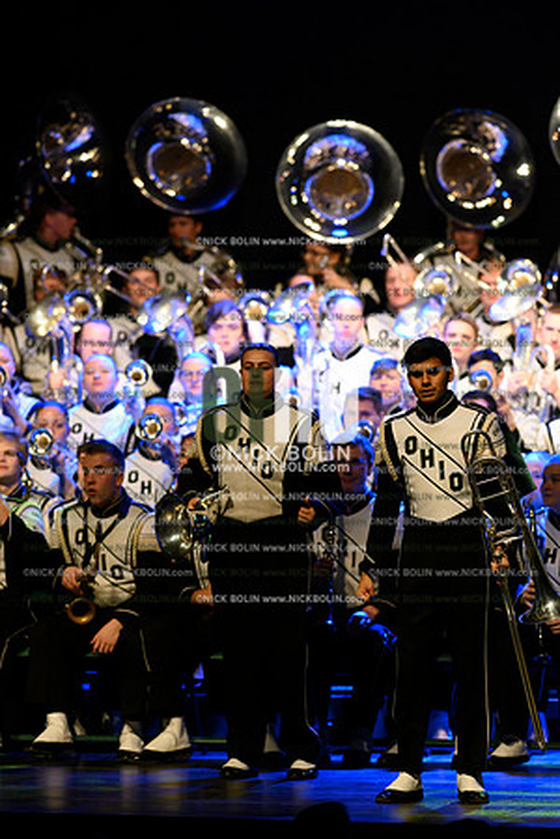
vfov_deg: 6.9
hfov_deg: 4.6
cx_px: 280
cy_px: 420
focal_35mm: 300
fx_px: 6999
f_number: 4
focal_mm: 300
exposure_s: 1/500
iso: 6400
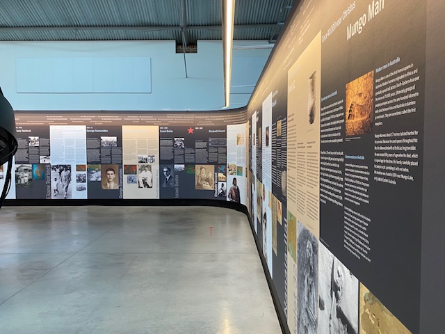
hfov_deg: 67.3
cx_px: 222
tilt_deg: -4.0
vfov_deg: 53.1
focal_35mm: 26
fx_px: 334
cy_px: 167
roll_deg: +1.9
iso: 80
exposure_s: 1/50
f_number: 1.8
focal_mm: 4.25
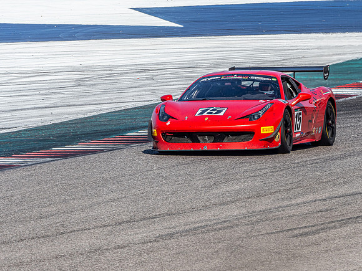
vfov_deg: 2.0
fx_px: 7669
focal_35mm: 733
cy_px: 165
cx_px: 221
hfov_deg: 2.7
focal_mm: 300
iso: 200
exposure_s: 1/320
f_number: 11
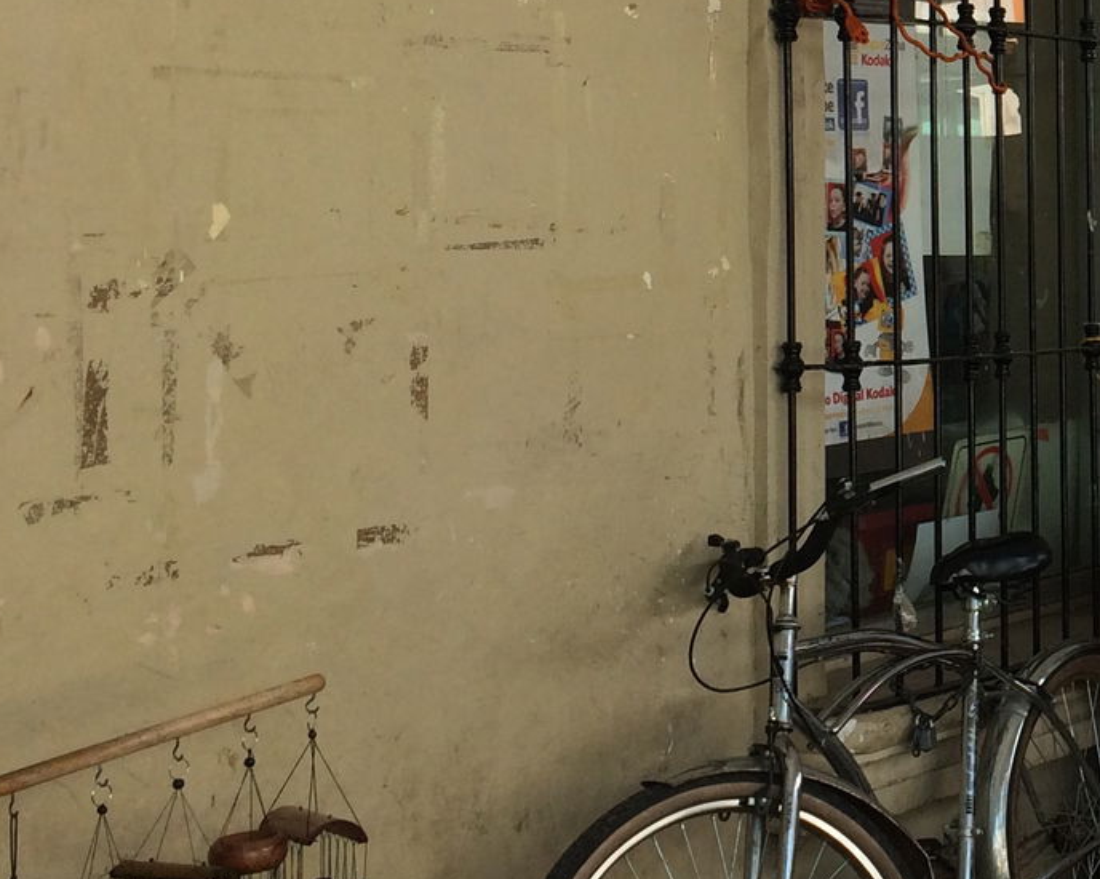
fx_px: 2571
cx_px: 1407
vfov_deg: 19.2
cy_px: 144
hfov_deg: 21.9
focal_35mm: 79
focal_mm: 4.15
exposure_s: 1/366
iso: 32
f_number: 2.2
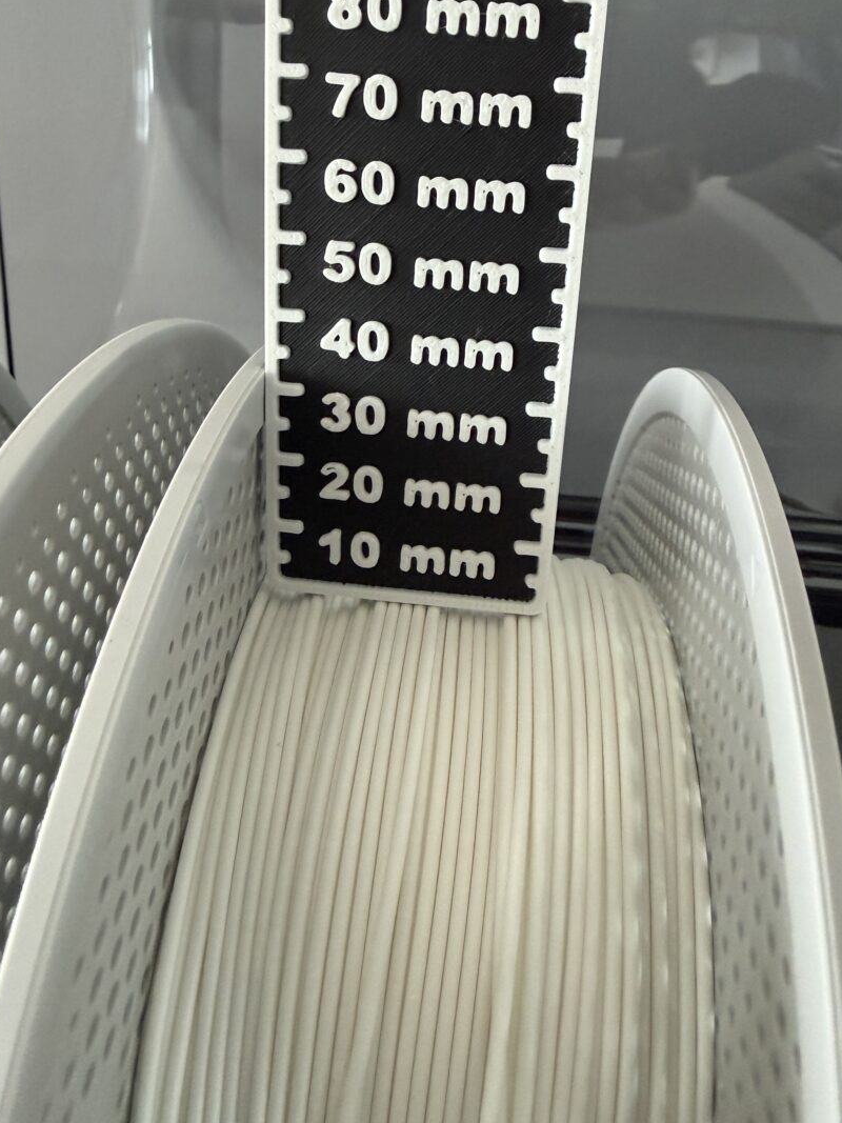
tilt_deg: -26.4
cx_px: 449
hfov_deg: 51.3
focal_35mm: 27
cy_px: 525
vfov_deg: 65.3
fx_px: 876
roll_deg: -4.0
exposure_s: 1/48
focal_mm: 2.22
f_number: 2.2
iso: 320
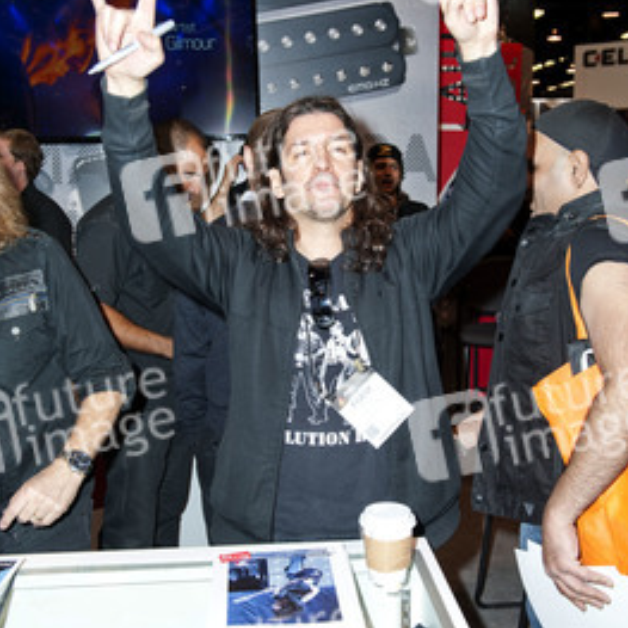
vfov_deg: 38.3
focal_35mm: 44
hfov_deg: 38.3
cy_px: 306
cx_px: 314
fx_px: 903
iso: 500
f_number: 5
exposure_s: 1/320
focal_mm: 34
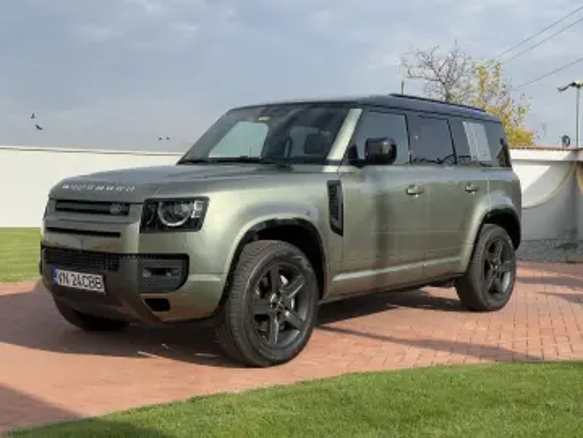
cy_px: 219
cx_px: 292
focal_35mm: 48
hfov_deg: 39.7
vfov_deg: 30.3
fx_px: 808
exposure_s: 1/4098
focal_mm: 6.76
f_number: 1.78
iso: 64
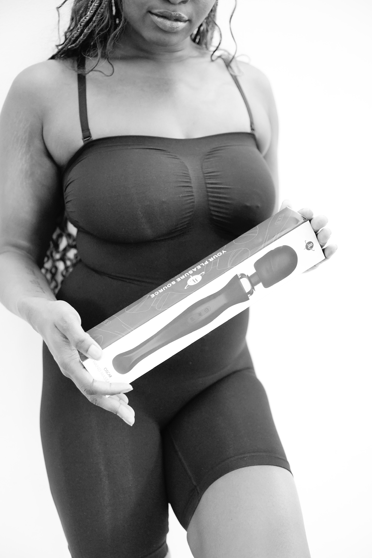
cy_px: 279
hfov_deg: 29.9
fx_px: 697
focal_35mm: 45
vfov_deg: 43.6
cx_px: 186
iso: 5000
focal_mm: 45
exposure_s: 1/100
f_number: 2.8
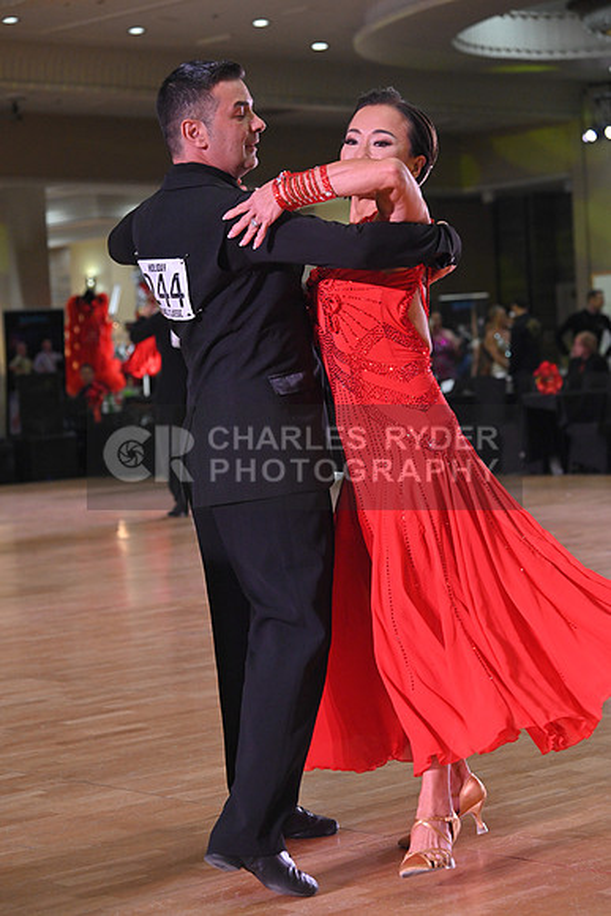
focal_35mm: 85
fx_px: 2162
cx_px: 306
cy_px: 458
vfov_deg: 23.9
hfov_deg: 16.1
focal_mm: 85
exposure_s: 1/320
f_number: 5
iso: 2500
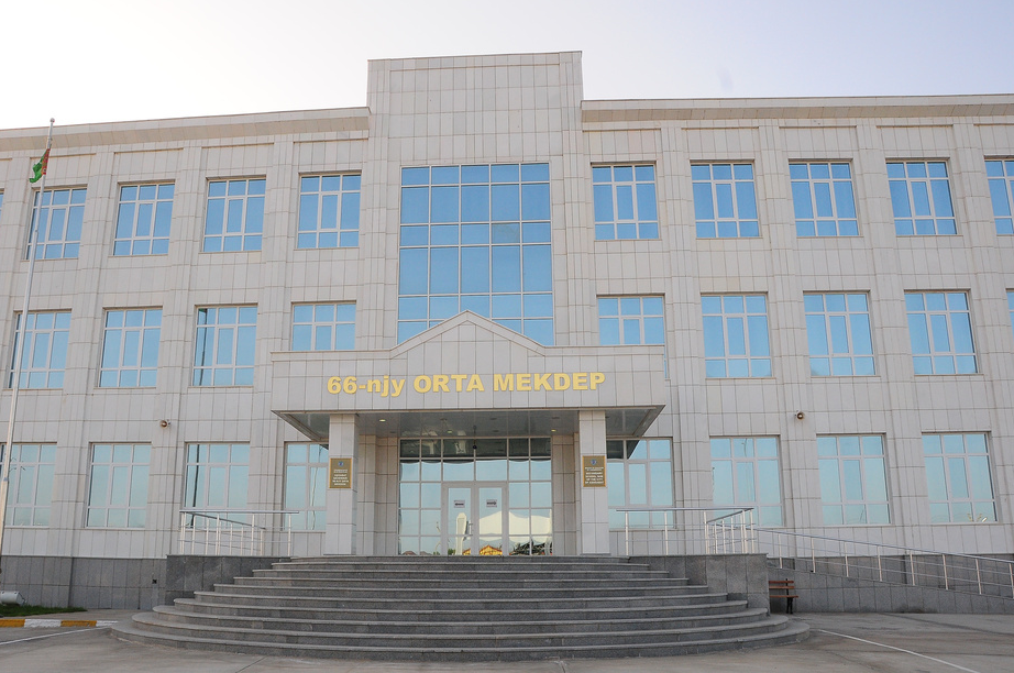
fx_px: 844
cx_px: 462
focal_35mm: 30
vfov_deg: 43.5
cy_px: 352
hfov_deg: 61.9
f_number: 10
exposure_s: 1/400
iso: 500
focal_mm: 18
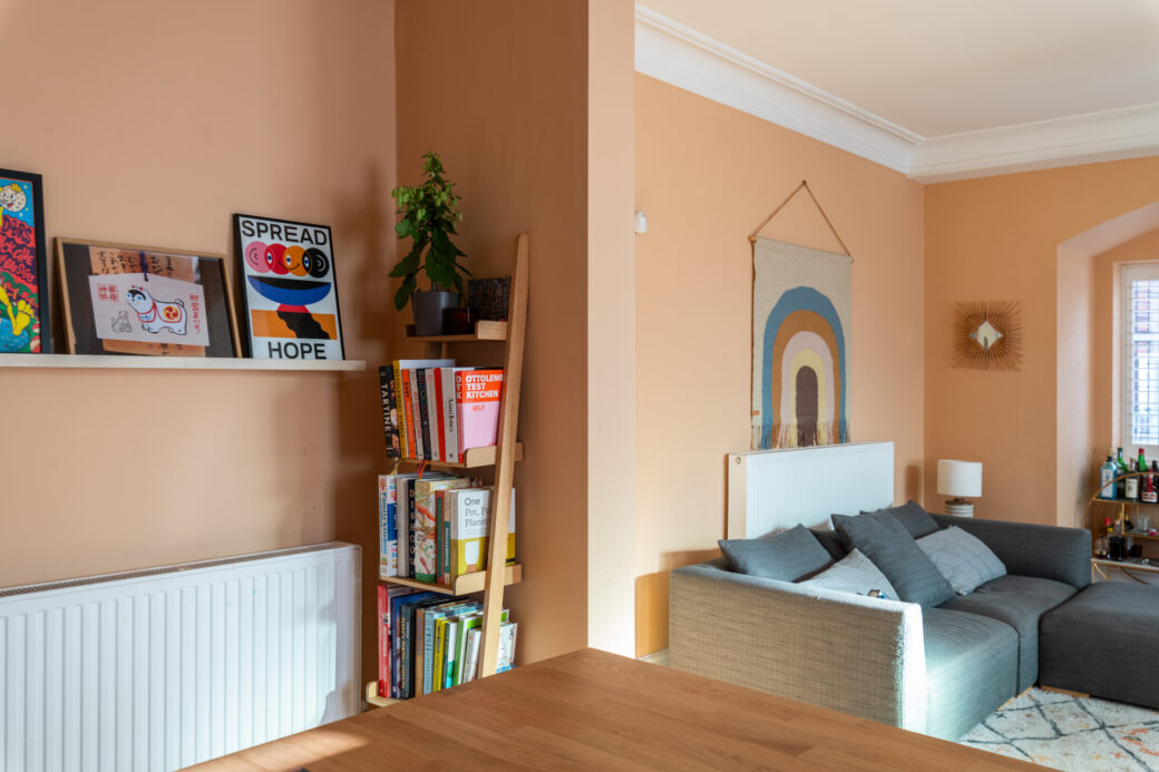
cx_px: 580
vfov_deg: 43.6
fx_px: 966
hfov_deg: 61.9
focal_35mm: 30
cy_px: 386
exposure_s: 1/5
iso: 200
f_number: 8
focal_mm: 30
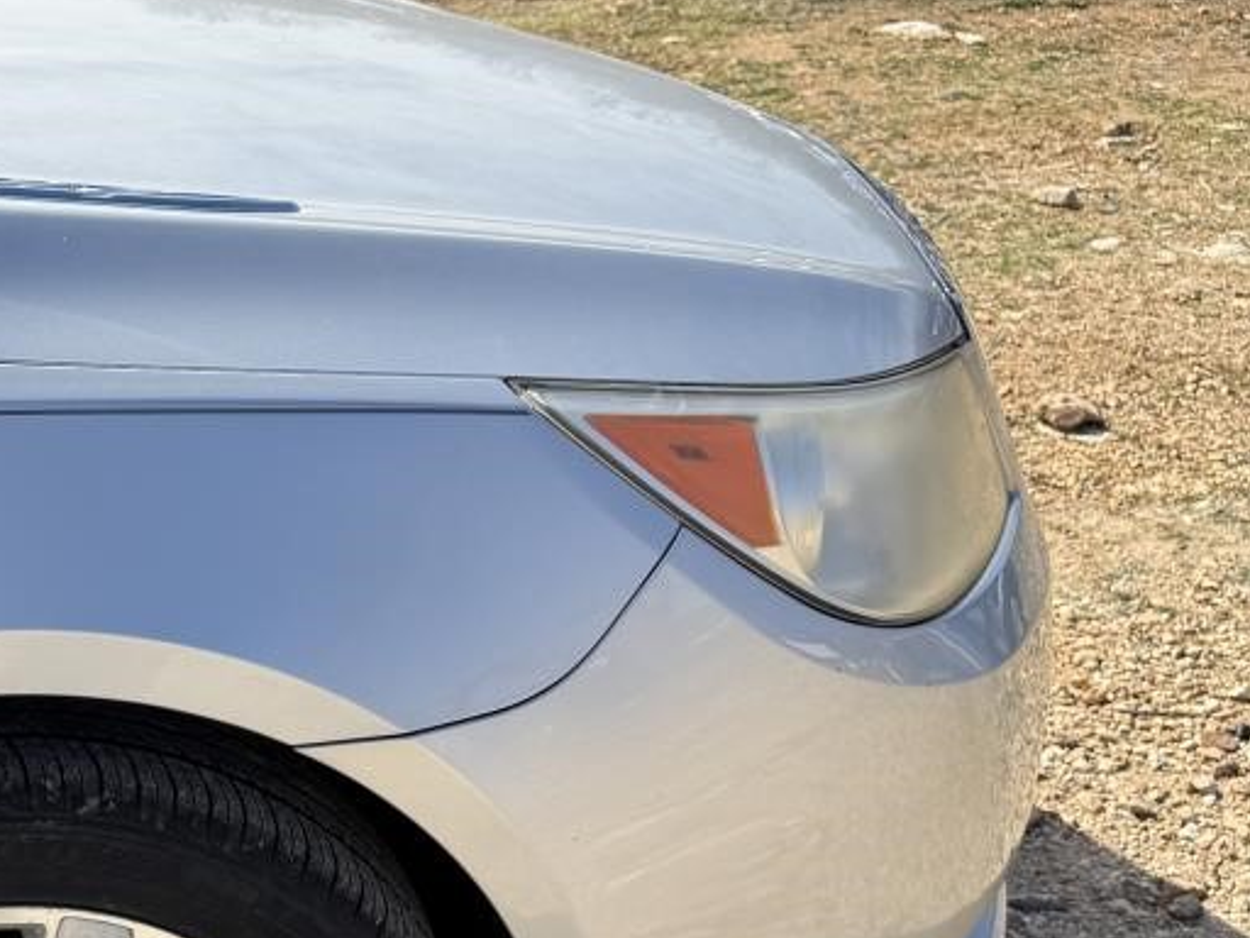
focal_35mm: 60
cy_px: 843
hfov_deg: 30.4
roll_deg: +2.5
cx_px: 63
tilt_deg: -31.9
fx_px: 2167
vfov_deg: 23.8
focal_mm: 6.76
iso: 80
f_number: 1.78
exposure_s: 1/2703
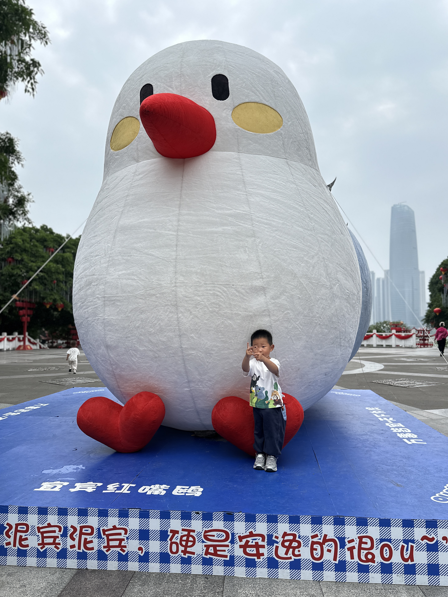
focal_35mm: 25
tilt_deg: +5.5
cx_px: 230
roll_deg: +0.9
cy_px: 304
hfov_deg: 54.9
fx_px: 431
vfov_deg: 69.4
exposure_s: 1/5263
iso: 80
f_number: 1.78
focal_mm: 6.86
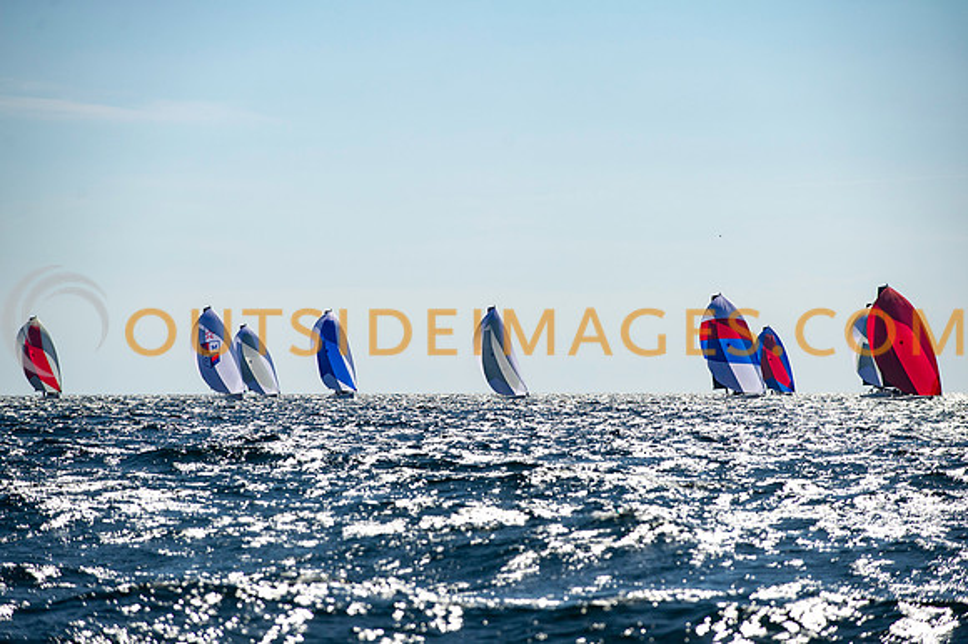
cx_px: 484
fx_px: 5158
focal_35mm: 192
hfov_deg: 10.7
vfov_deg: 7.1
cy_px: 322
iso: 250
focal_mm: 185
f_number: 5
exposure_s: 1/4000
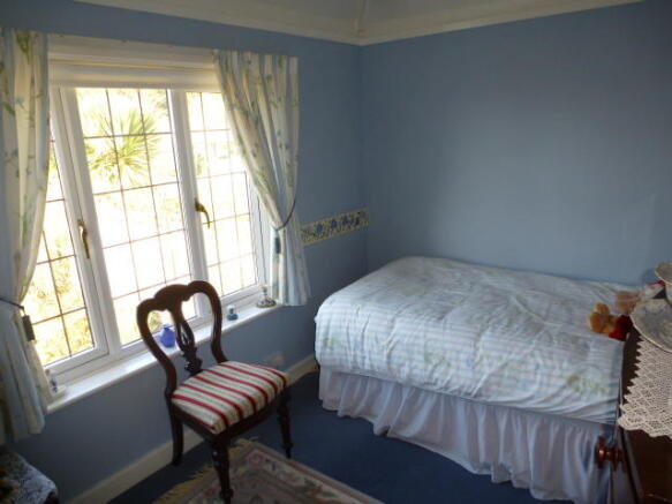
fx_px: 466
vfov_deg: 56.8
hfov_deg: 71.6
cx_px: 336
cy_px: 252
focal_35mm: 24
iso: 200
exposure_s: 1/60
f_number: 3.3
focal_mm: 4.3
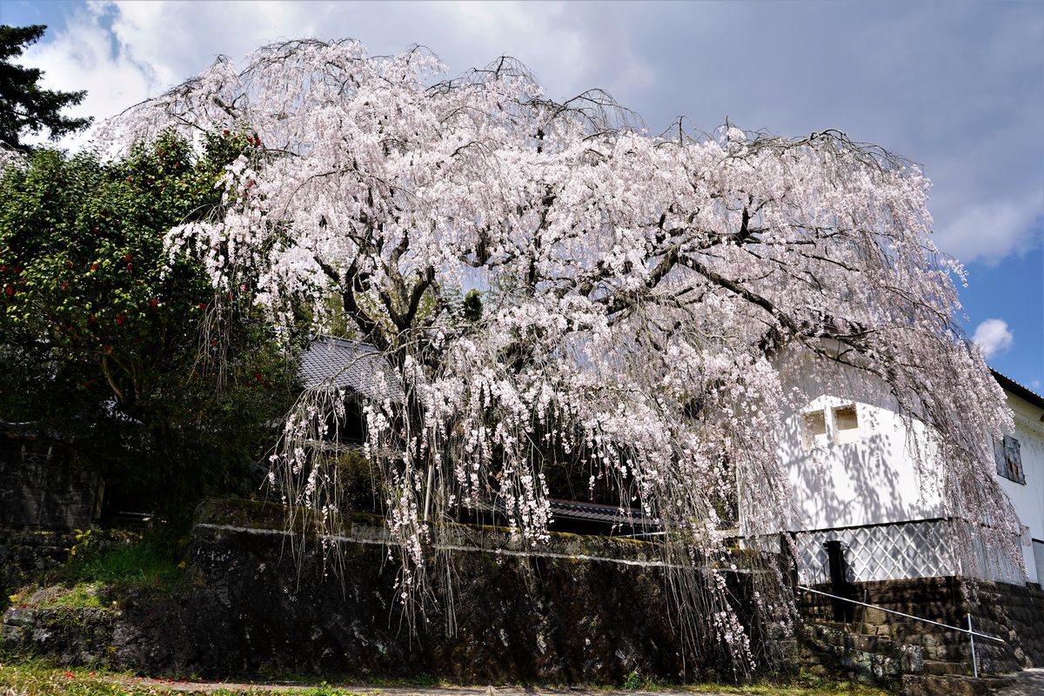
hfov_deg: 60.3
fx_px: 899
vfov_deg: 42.3
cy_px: 348
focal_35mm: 31
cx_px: 522
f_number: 5
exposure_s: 1/160
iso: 100
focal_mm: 31
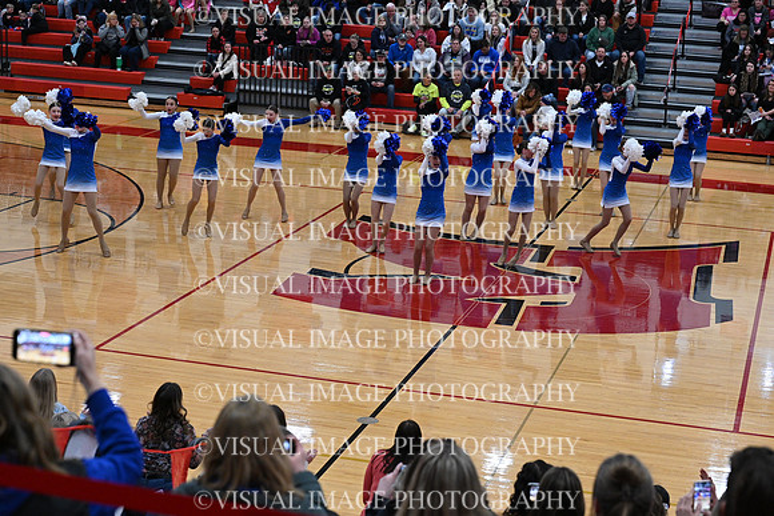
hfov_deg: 28.8
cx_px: 387
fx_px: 1505
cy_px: 258
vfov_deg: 19.5
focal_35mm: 70
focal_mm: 70
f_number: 4
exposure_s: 1/400
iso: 4000
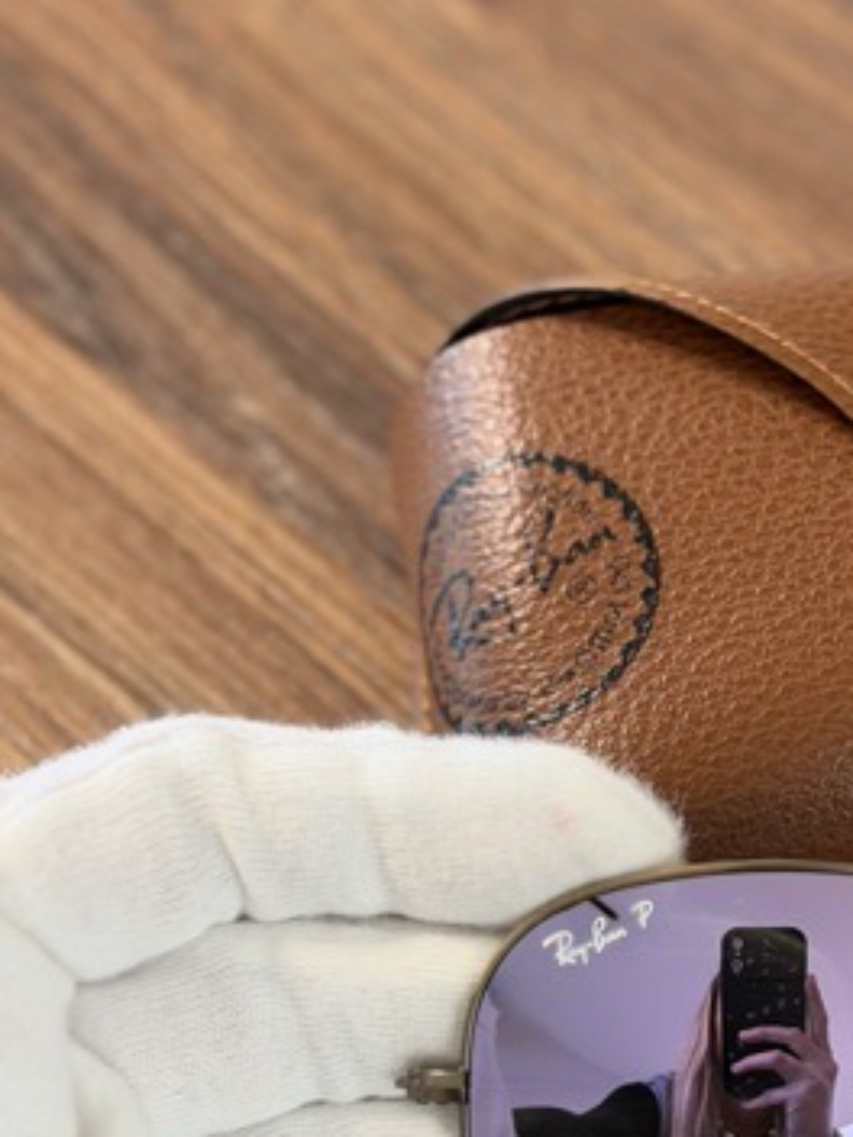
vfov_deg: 17.8
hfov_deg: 13.4
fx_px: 3581
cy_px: 959
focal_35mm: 109
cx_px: 866
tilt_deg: -51.7
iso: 400
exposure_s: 1/40
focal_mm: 6.76
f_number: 1.78
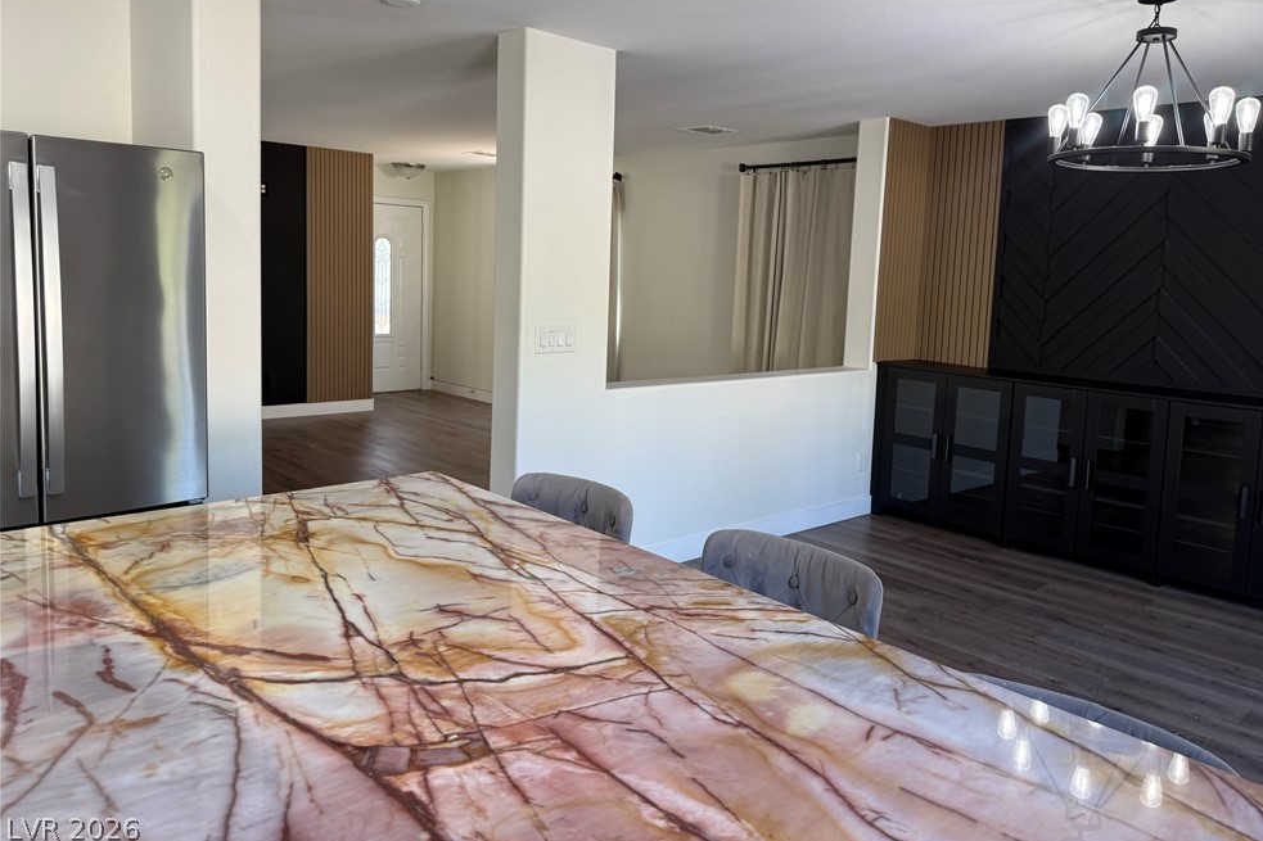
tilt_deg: -5.7
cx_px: 657
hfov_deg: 69.4
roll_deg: -0.8
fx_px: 912
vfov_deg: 49.4
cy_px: 357
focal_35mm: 26
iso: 100
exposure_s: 1/120
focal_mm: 6.76
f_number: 1.78
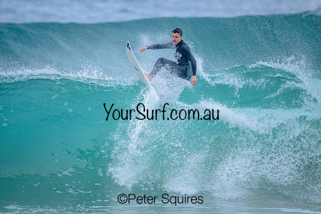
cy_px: 107
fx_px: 7135
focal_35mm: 800
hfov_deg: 2.6
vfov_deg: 1.7
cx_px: 160
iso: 1600
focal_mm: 800
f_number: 6.3
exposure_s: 1/2000
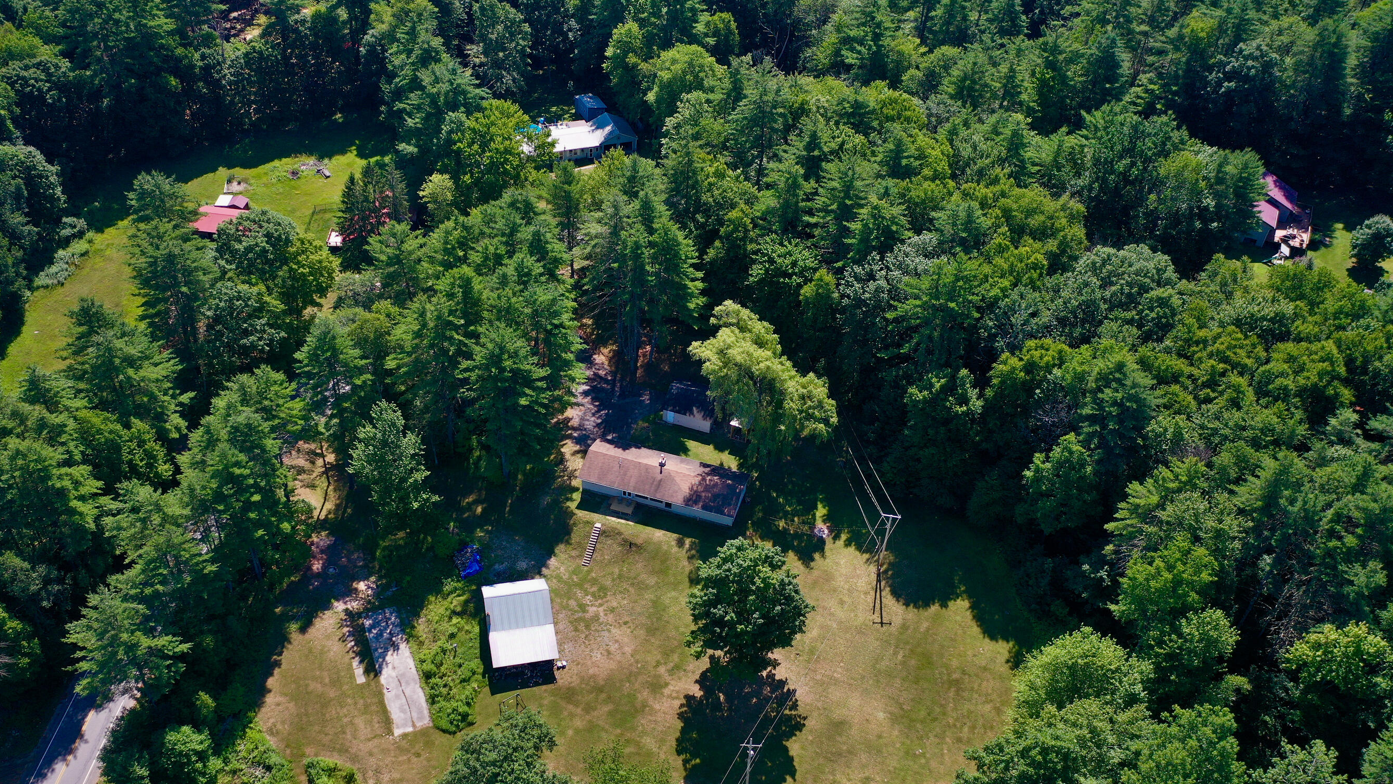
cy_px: 497
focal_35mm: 33
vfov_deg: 35.4
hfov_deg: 59.4
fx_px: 1219
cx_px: 649
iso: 100
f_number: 3.2
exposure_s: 1/40
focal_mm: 10.26
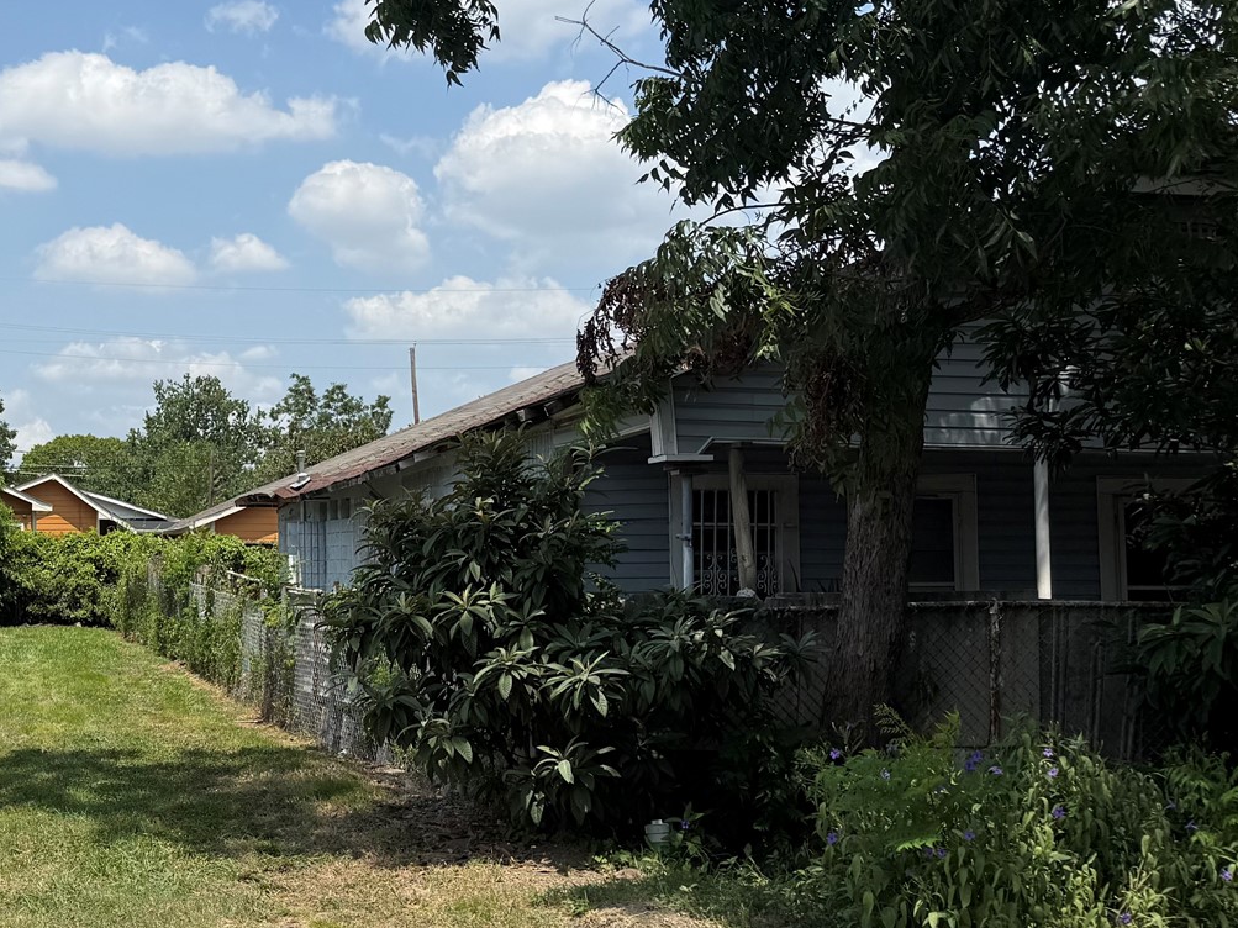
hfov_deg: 35.2
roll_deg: +0.2
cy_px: 474
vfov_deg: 29.7
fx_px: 1752
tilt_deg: +2.7
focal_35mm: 49
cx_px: -2
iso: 80
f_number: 1.78
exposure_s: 1/5714
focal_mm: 6.76
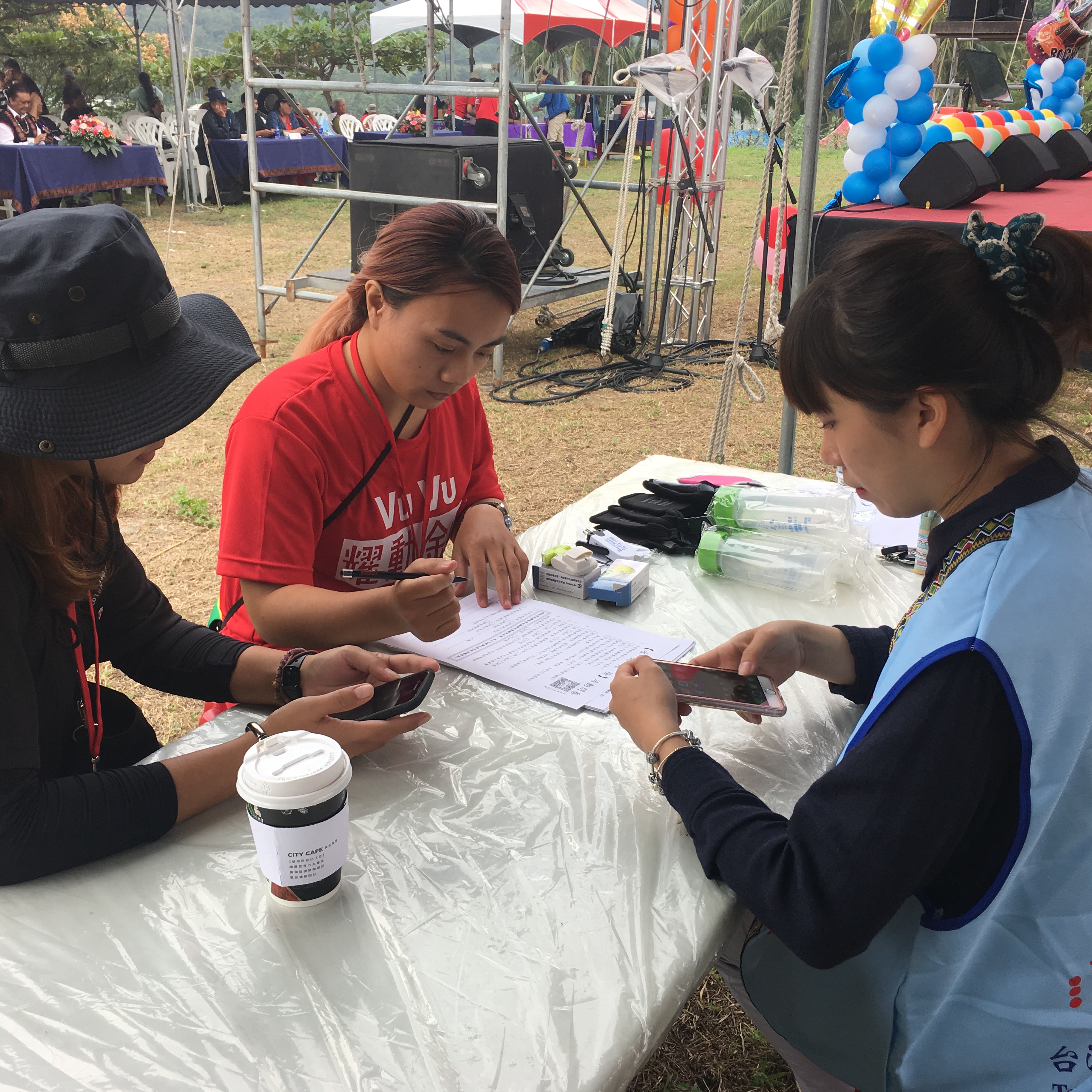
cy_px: 554
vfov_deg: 47.2
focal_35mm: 35
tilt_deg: -18.7
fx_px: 1249
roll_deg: +0.4
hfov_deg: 47.2
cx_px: 511
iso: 25
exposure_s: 1/240
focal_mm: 4.15
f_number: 2.2
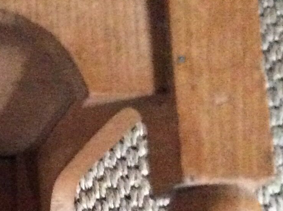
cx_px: -69
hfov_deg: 16.6
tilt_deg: -71.6
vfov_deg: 12.9
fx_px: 922
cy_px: 214
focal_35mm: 113
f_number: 2.4
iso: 800
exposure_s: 1/17
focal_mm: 3.3
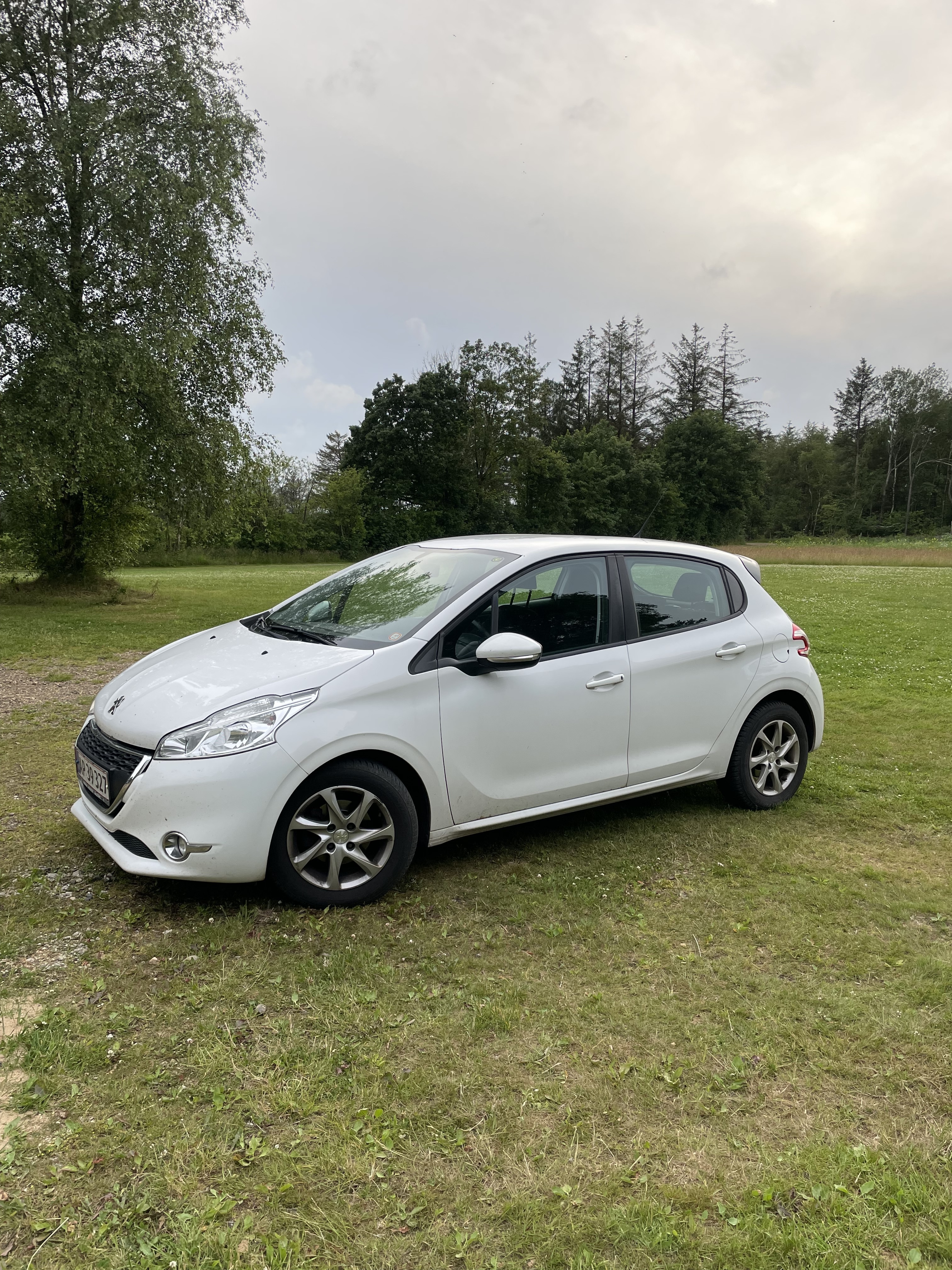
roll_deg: -0.2
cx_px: 476
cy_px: 635
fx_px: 953
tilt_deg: -7.6
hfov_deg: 53.1
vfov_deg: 67.3
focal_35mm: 26
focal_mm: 4.2
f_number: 1.6
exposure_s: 1/339
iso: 32
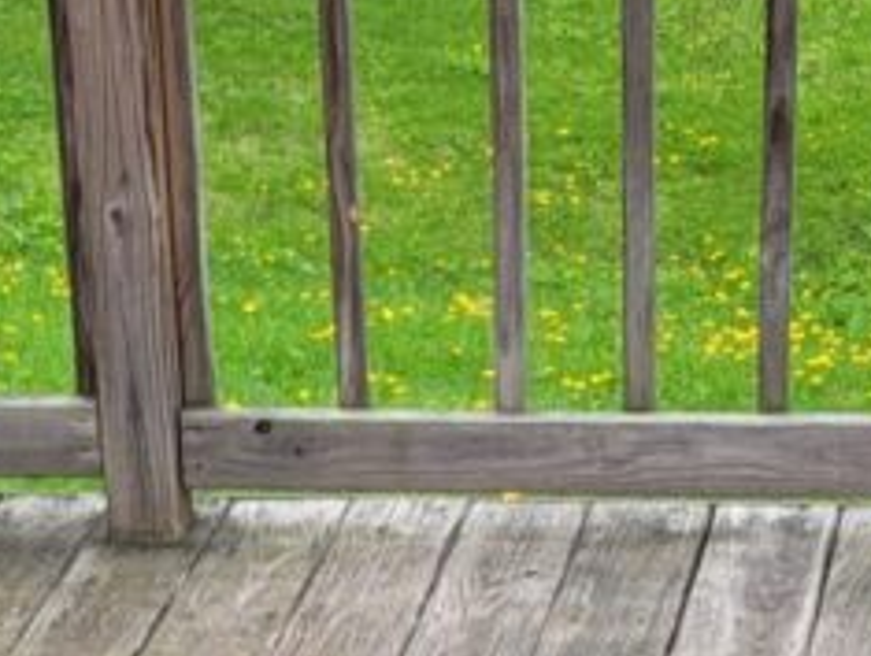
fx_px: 4007
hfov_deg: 12.4
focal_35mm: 159
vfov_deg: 8.5
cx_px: 271
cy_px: 1601
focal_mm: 5.4
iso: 40
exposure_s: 1/612
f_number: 1.8
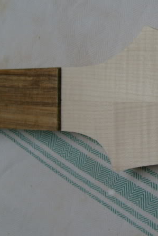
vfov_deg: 30.9
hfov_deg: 20.0
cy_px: 95
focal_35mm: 65
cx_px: 175
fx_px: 428
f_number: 2.8
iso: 80
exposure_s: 1/45
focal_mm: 5.8
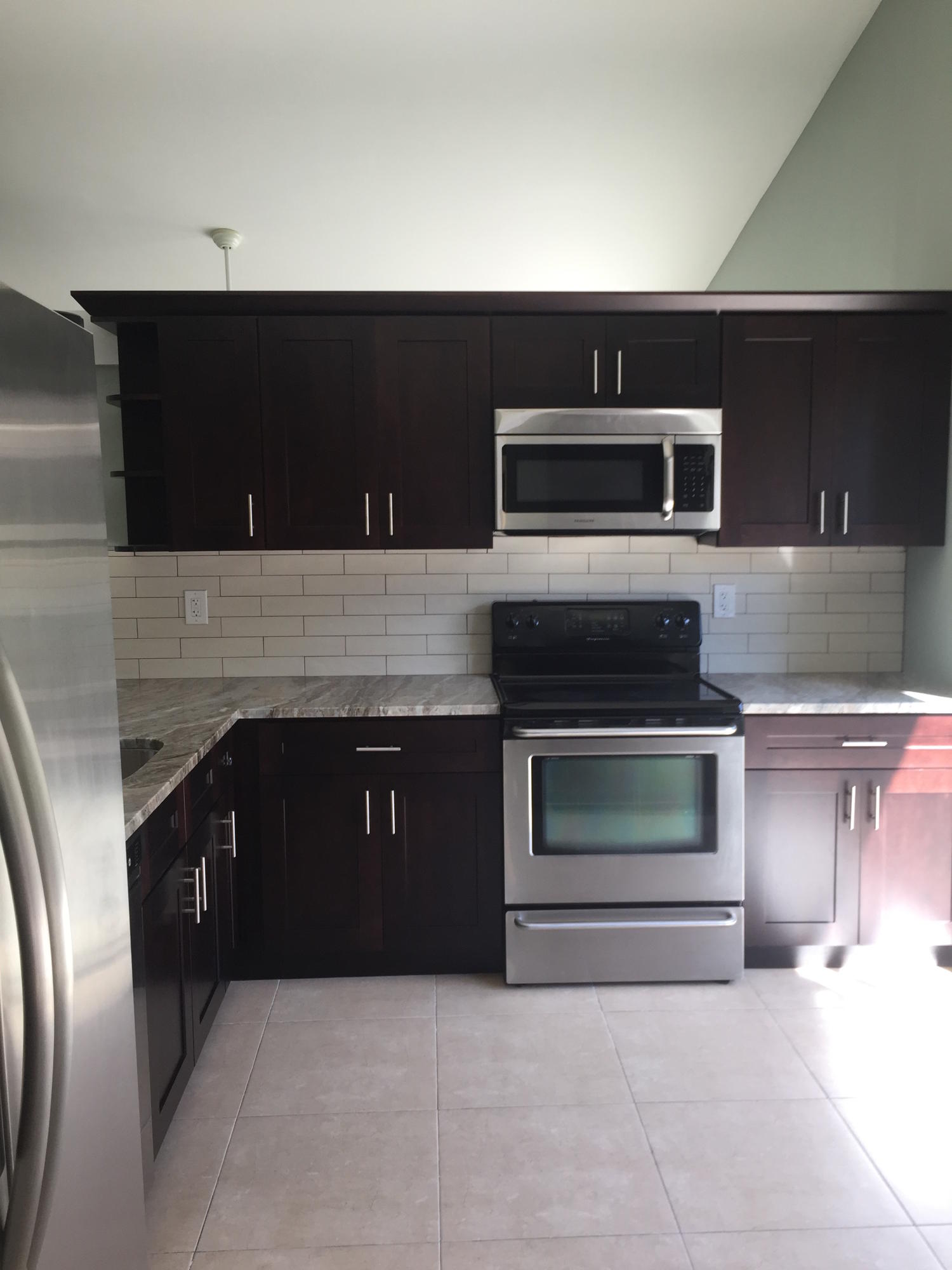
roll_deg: +1.7
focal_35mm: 29
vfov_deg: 61.7
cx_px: 476
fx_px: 1063
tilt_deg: -4.8
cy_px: 635
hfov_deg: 48.2
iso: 50
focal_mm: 4.15
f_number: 2.2
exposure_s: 1/120
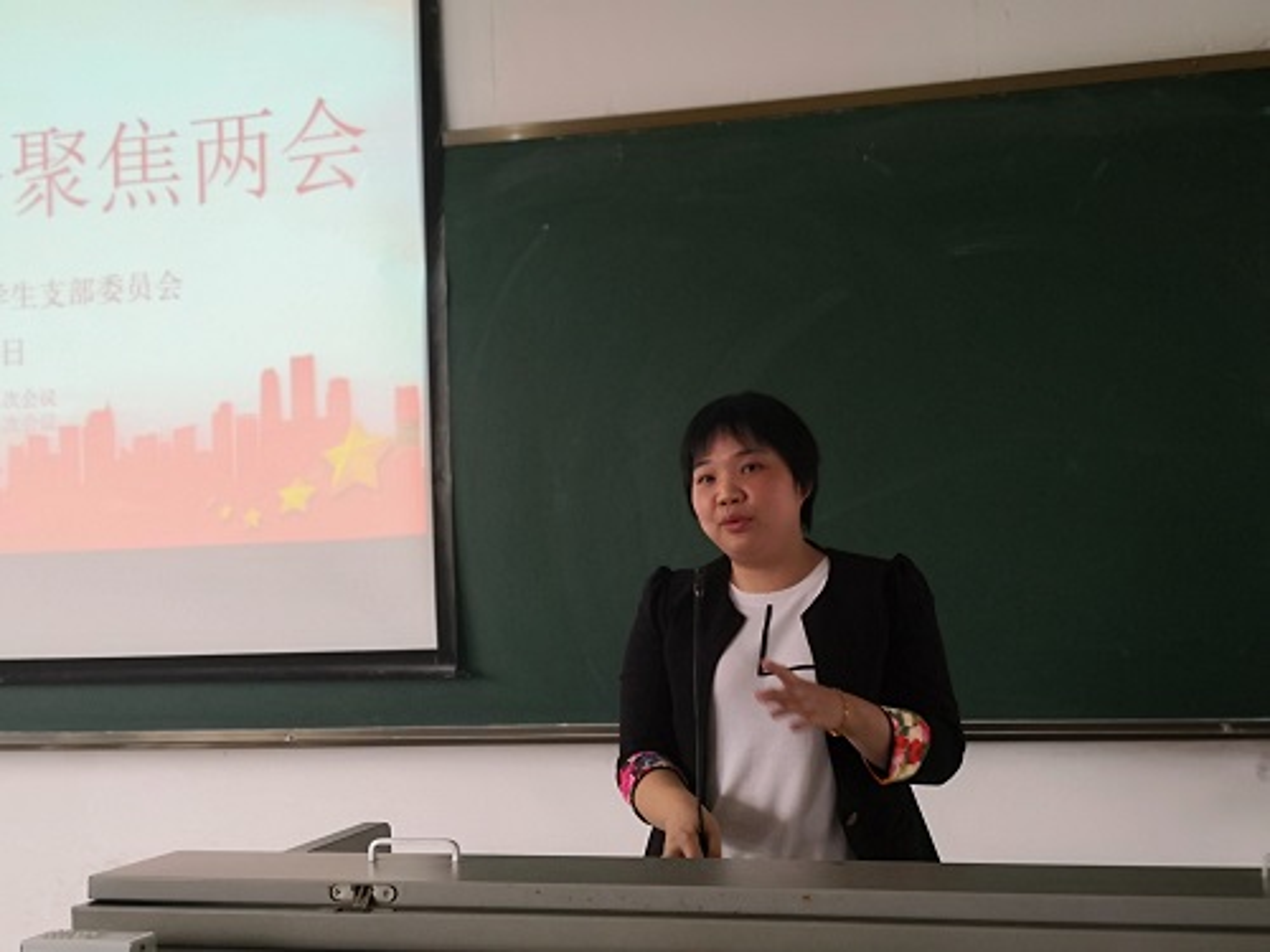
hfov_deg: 38.9
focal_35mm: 49
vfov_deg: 29.7
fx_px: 1798
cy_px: 476
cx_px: 635
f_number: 1.6
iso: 80
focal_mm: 3.95
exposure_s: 1/50
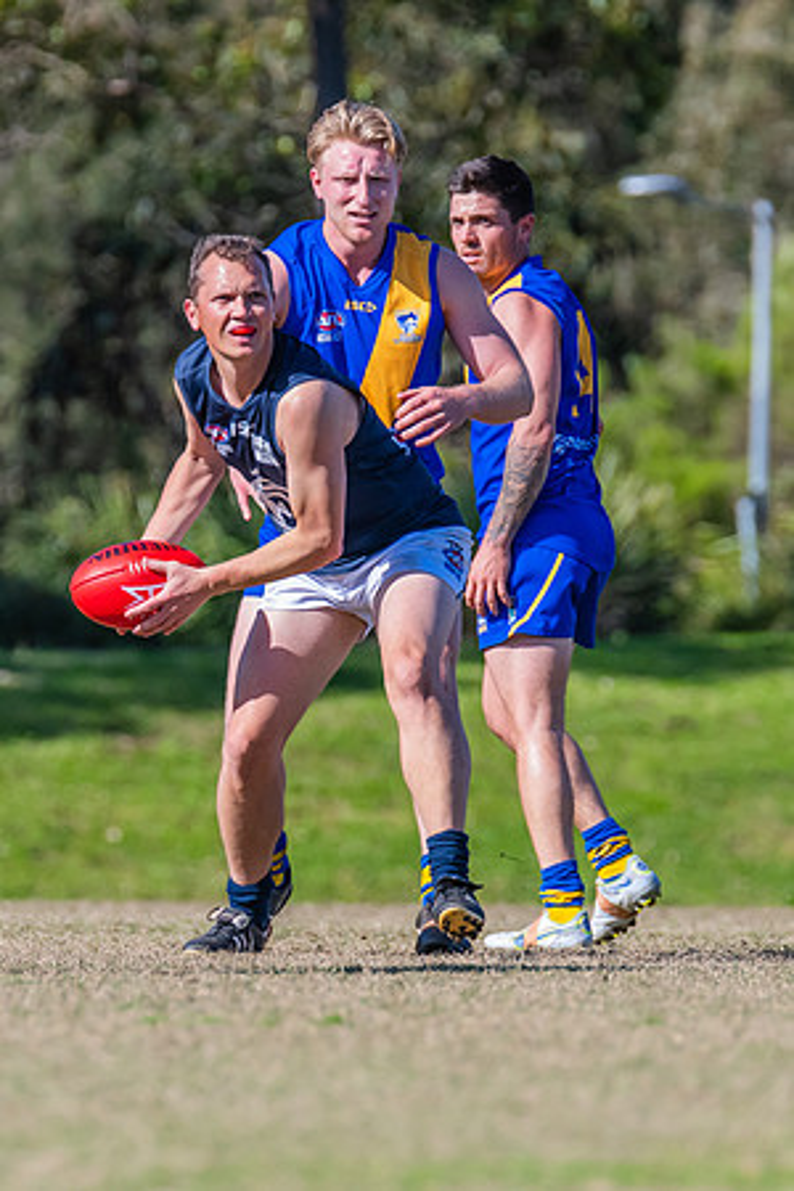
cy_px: 539
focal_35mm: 718
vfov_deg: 2.9
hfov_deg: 1.9
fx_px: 23737
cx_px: 193
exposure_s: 1/2000
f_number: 7.1
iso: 800
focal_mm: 360
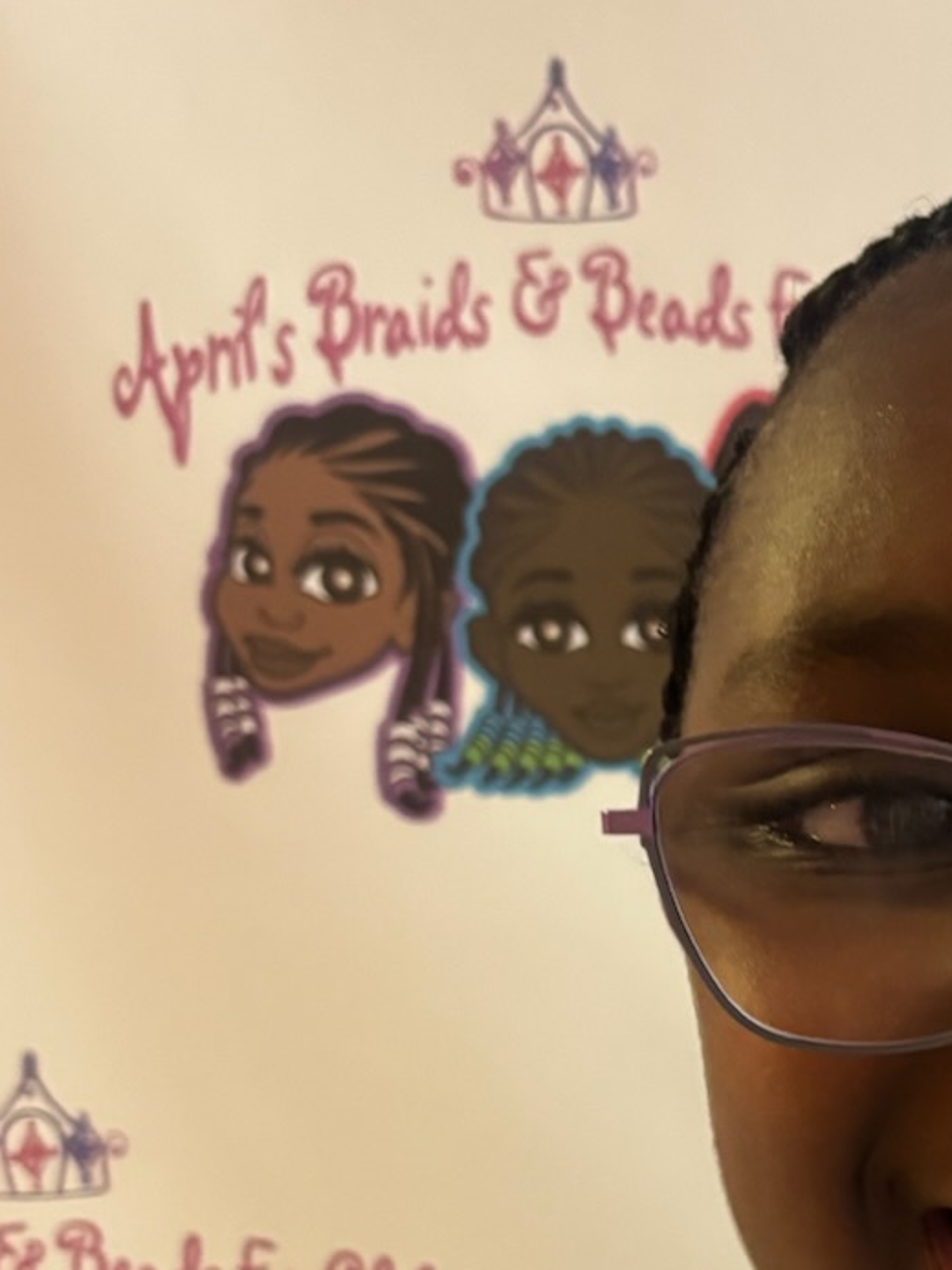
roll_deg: +0.1
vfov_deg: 24.4
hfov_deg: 18.2
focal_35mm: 77
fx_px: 2824
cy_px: 1197
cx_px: 1124
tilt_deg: -10.3
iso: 640
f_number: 1.6
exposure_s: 1/40
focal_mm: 5.96
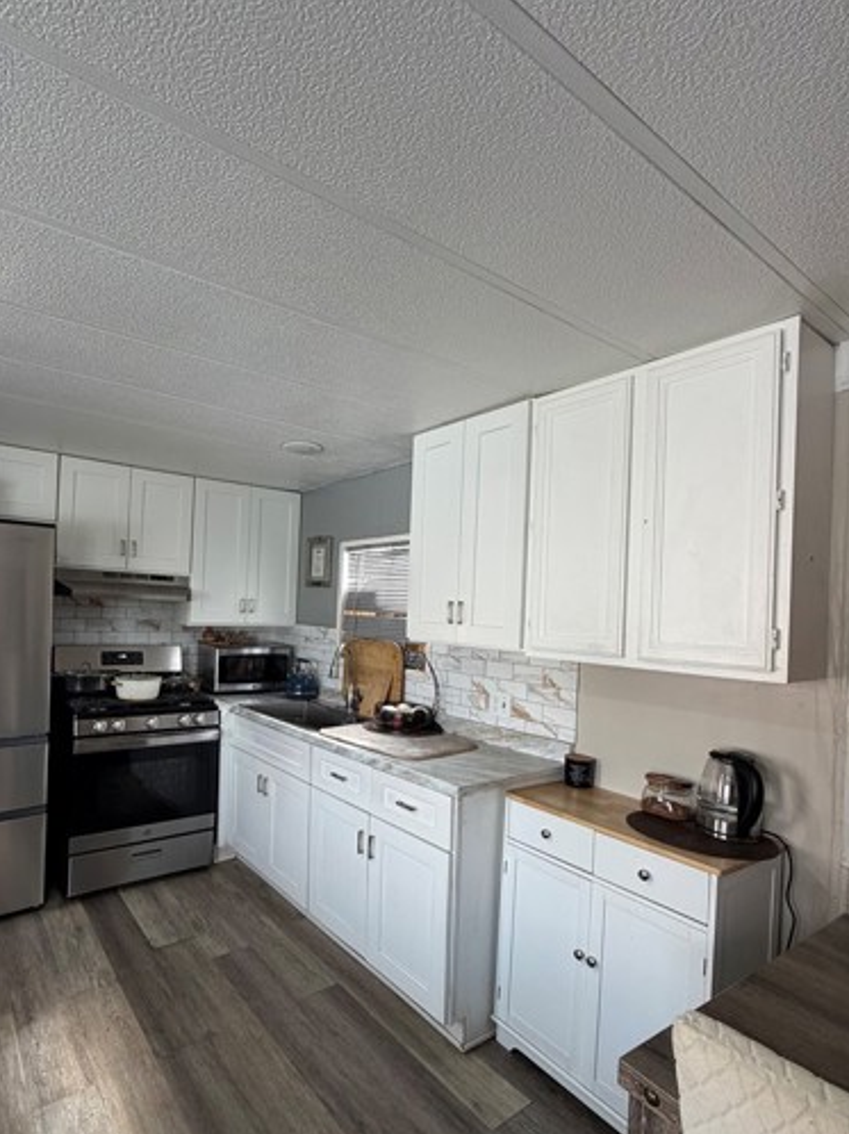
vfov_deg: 87.6
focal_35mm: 18
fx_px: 589
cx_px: 321
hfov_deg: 70.5
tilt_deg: +0.1
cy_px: 608
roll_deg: -1.4
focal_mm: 2.22
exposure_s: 1/120
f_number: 2.2
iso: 200
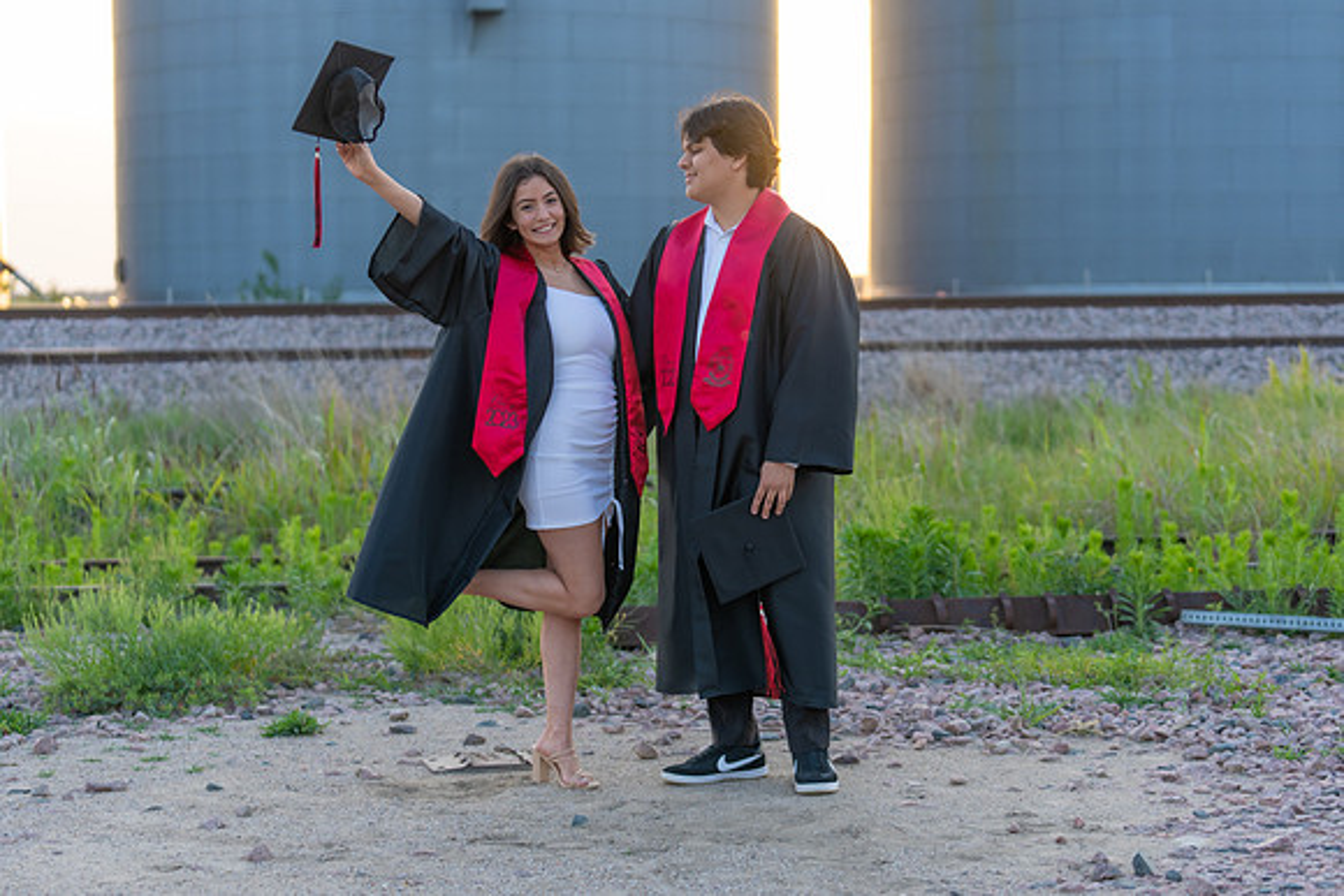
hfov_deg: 27.1
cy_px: 448
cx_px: 672
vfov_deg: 18.3
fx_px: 2785
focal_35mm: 75
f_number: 2.8
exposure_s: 1/250
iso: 160
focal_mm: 70
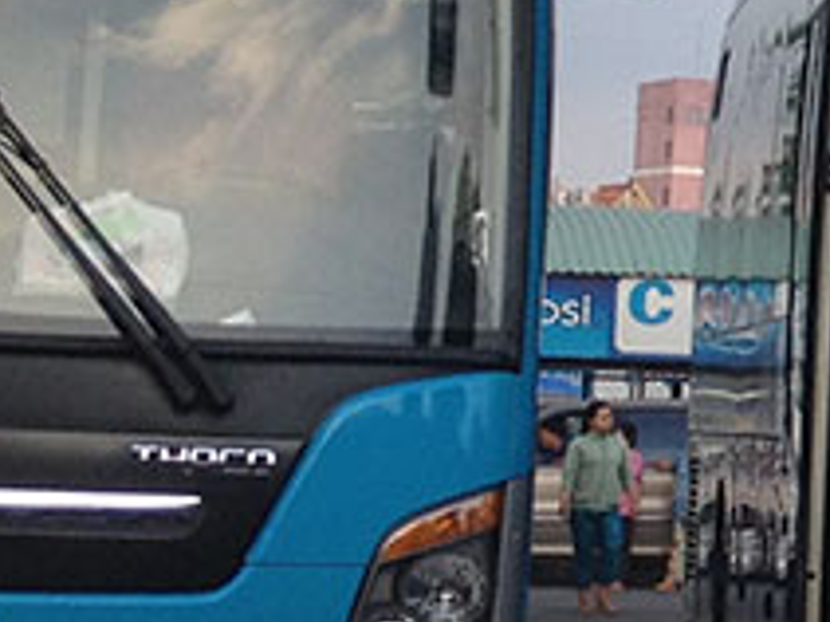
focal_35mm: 199
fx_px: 4769
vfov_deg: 7.5
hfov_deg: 9.1
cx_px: 1900
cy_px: 268
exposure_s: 1/321
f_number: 2.4
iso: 50
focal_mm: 4.28
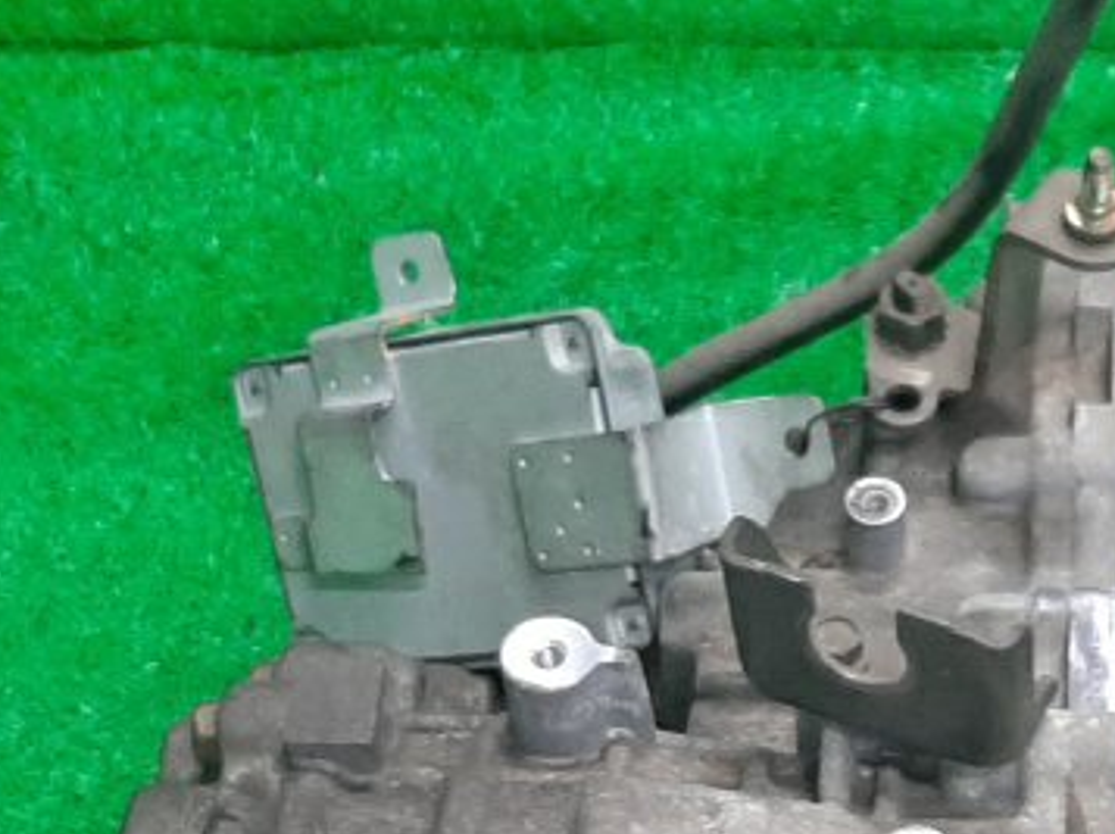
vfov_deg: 13.8
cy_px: 934
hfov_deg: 18.6
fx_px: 3379
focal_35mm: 105
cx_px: 850
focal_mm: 3.93
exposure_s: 1/50
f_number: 1.7
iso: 136
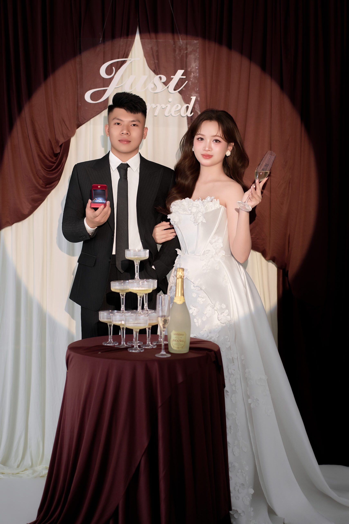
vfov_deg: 23.9
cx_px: 174
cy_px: 262
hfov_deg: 16.1
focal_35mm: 85
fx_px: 1236
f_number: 2.2
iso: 500
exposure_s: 1/160
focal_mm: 85
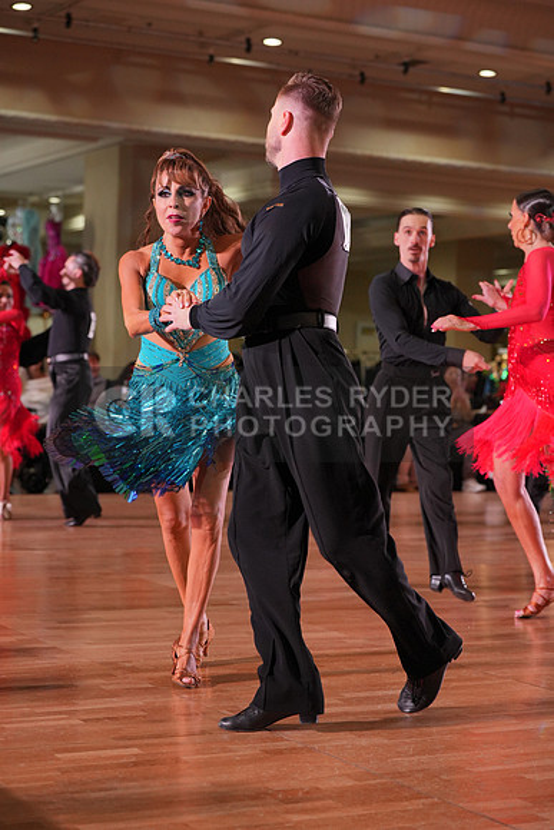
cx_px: 277
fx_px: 1615
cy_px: 415
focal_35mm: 70
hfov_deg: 19.5
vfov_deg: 28.8
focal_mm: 70
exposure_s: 1/400
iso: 1600
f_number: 4
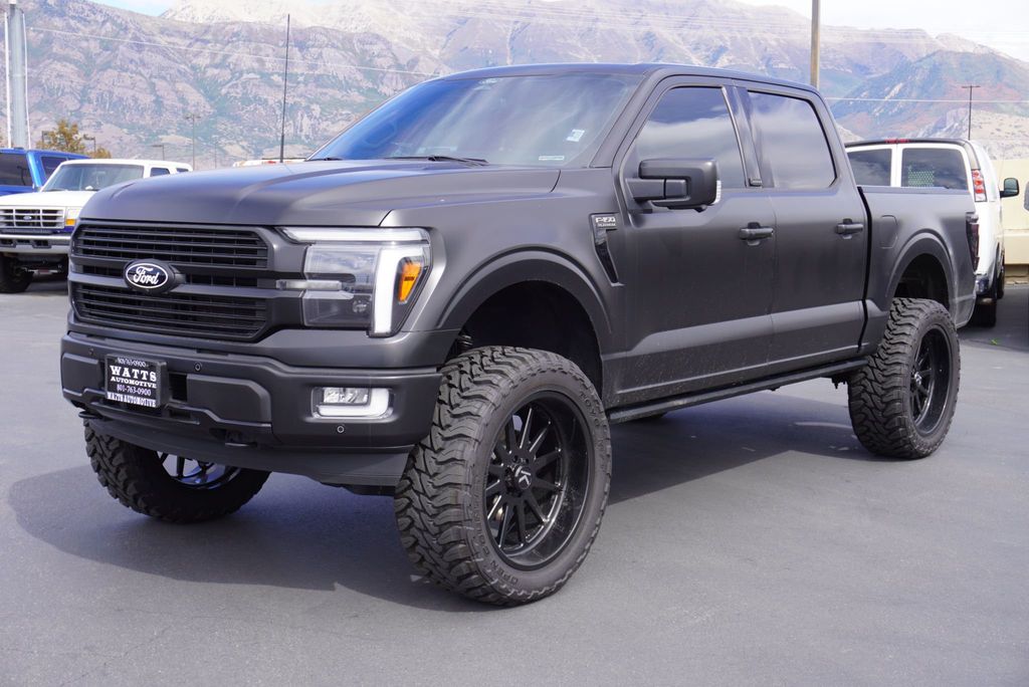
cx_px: 514
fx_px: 1287
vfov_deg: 29.9
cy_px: 344
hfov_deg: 43.6
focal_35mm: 45
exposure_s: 1/100
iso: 100
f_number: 7.1
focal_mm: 30
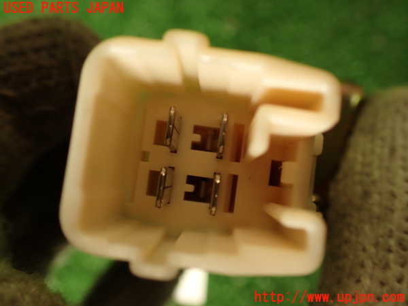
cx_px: 204
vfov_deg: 44.2
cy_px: 153
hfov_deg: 56.8
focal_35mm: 32
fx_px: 377
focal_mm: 5.79
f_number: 2.4
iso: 100
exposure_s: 1/60
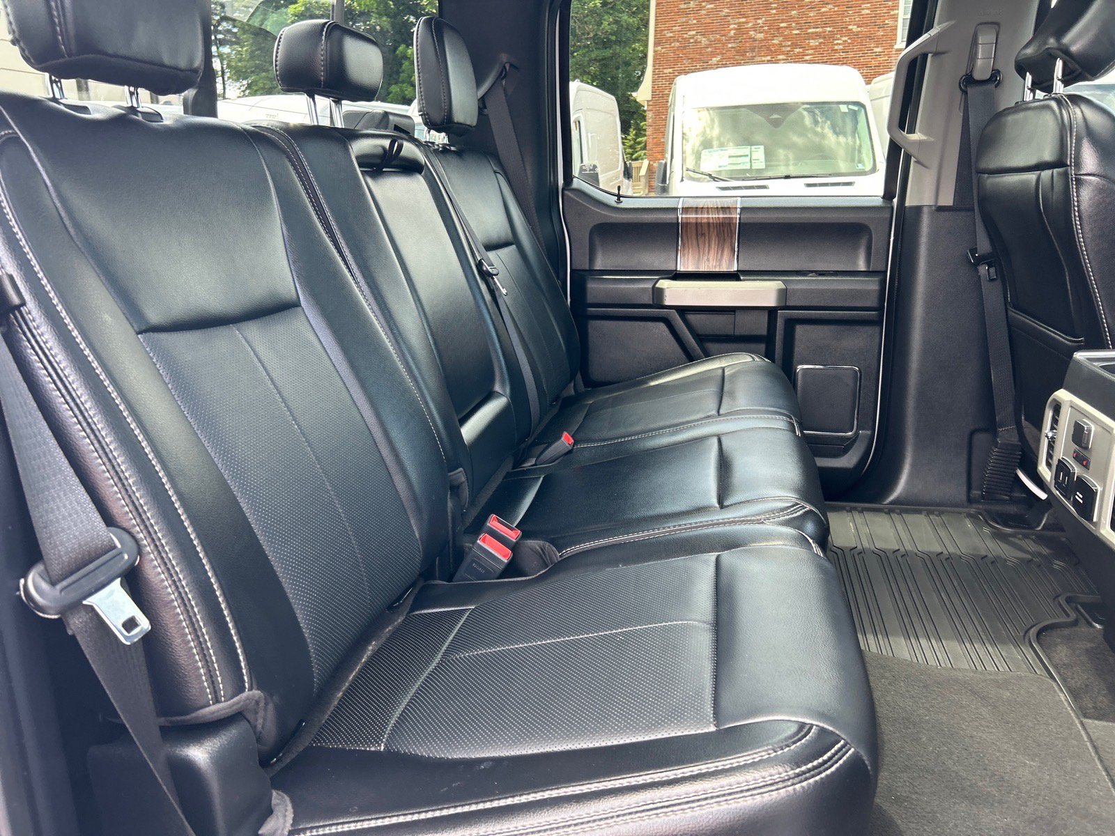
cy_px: 418
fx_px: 837
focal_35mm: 26
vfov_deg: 53.1
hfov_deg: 67.3
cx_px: 558
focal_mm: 5.7
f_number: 1.5
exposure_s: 1/121
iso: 80
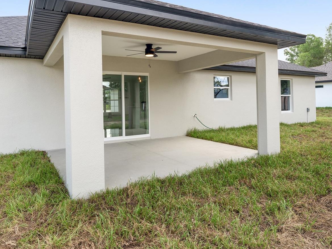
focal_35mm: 26
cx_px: 168
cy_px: 99
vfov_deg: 53.3
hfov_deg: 68.0
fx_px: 246
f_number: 7.1
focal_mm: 19.5
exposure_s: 1/100
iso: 320
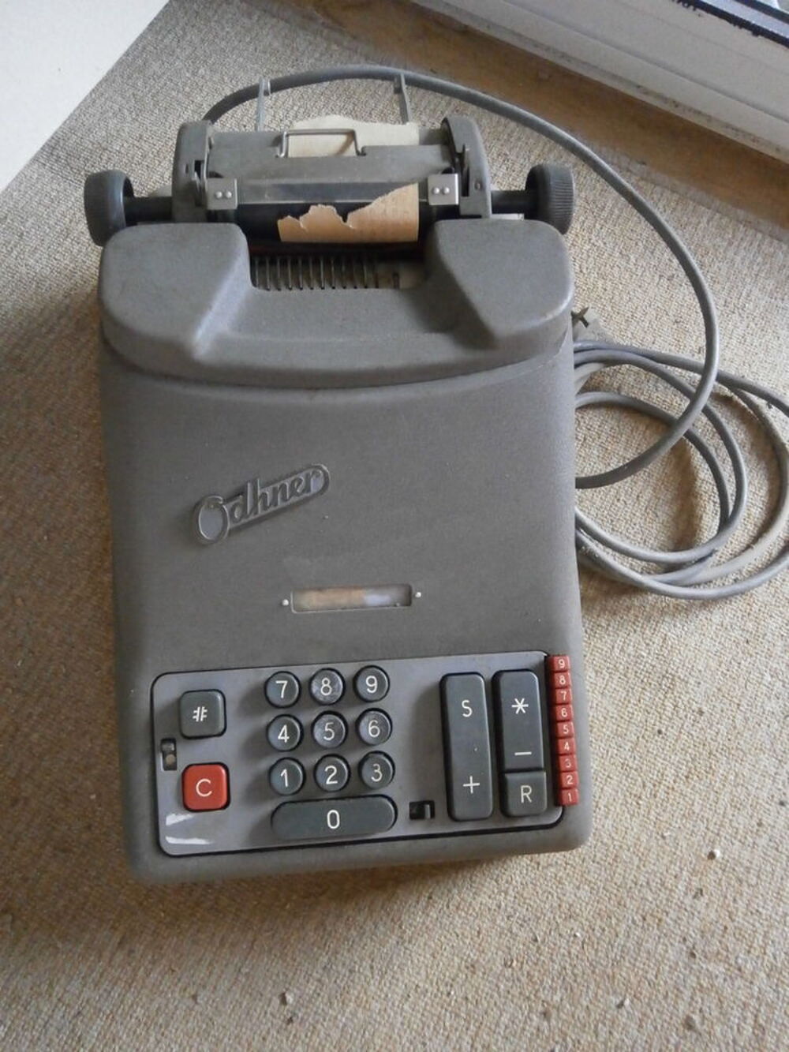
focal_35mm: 26
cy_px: 526
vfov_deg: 67.3
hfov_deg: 53.1
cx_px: 394
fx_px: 790
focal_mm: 4.7
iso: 800
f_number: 2.8
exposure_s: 1/125
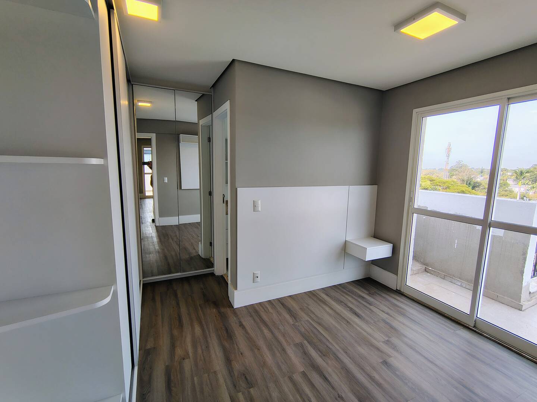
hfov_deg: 94.5
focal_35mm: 16
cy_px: 201
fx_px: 248
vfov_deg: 78.1
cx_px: 268
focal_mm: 2.13
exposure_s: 1/120
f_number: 2.2
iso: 101
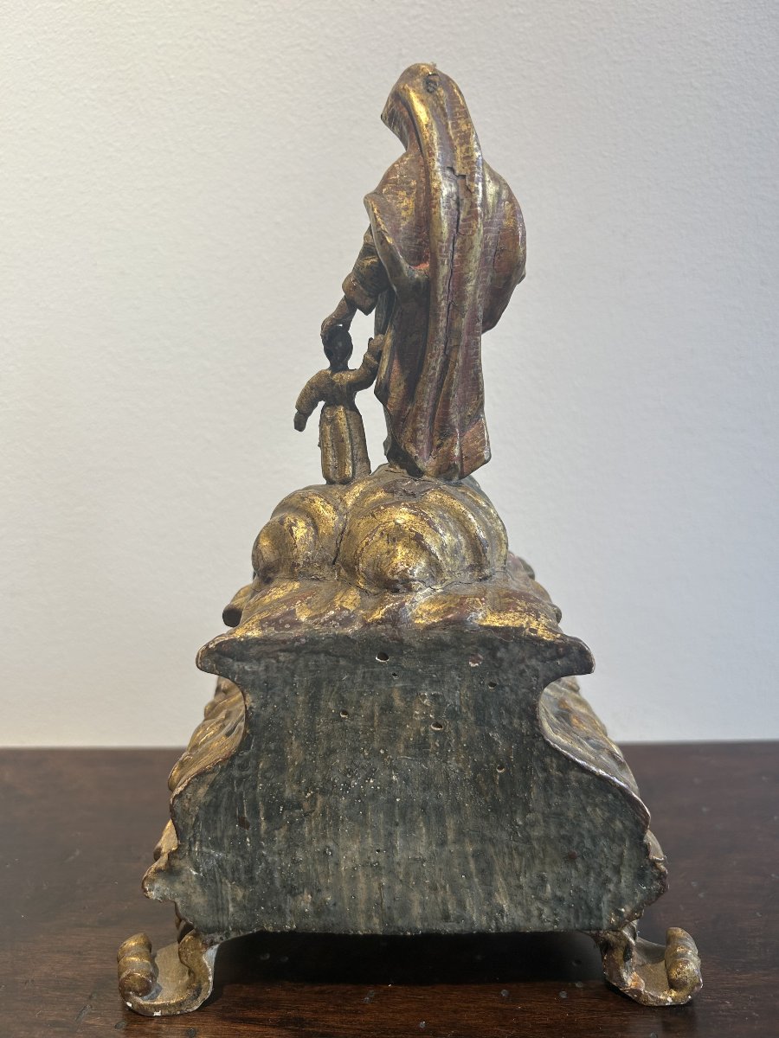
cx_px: 390
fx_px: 780
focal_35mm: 26
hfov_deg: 53.1
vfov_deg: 67.3
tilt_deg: -13.3
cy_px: 519
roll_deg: -0.3
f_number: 1.5
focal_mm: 5.7
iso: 64
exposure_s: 1/100
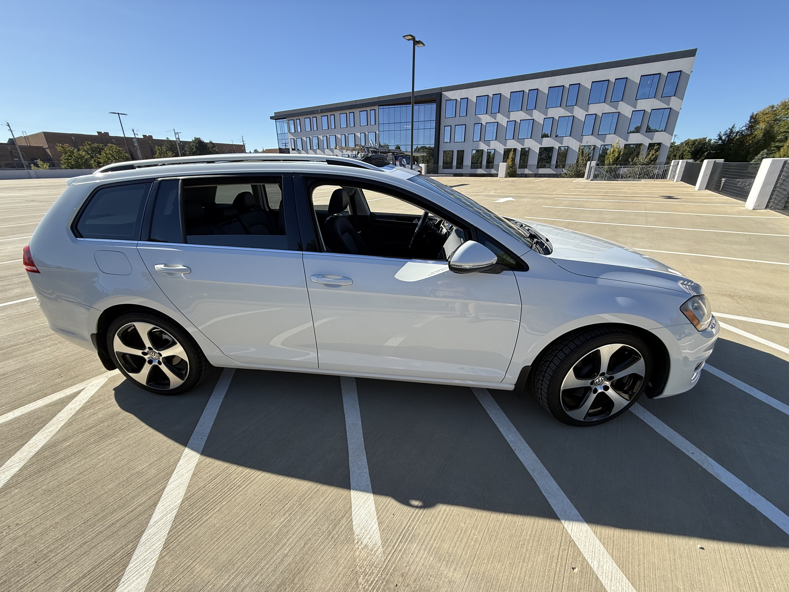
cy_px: 296
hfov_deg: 102.1
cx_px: 394
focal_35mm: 14
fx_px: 319
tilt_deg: -21.0
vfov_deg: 85.7
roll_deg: +0.5
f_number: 2.2
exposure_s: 1/853
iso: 50
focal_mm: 2.22
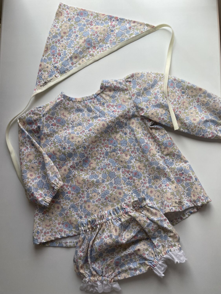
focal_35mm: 26
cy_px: 147
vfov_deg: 67.3
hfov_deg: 53.1
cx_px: 110
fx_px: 221
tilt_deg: -84.2
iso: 32
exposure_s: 1/932
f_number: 1.6
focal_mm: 4.2
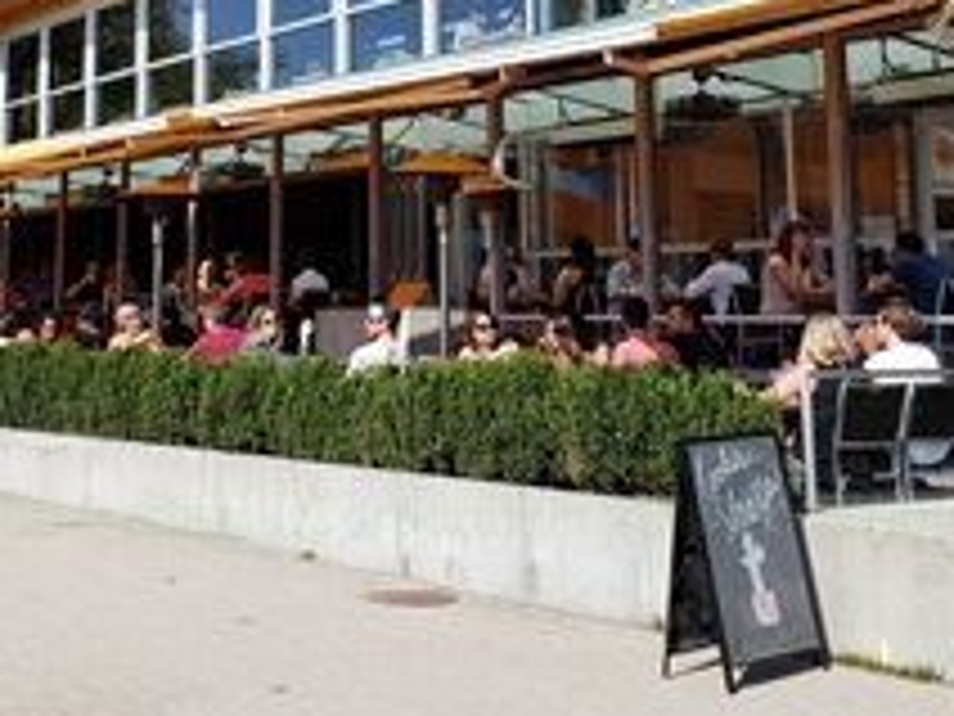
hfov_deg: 32.3
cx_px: 284
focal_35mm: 59
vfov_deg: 23.8
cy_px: 9
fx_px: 1626
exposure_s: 1/1182
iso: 50
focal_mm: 4.3
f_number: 2.4
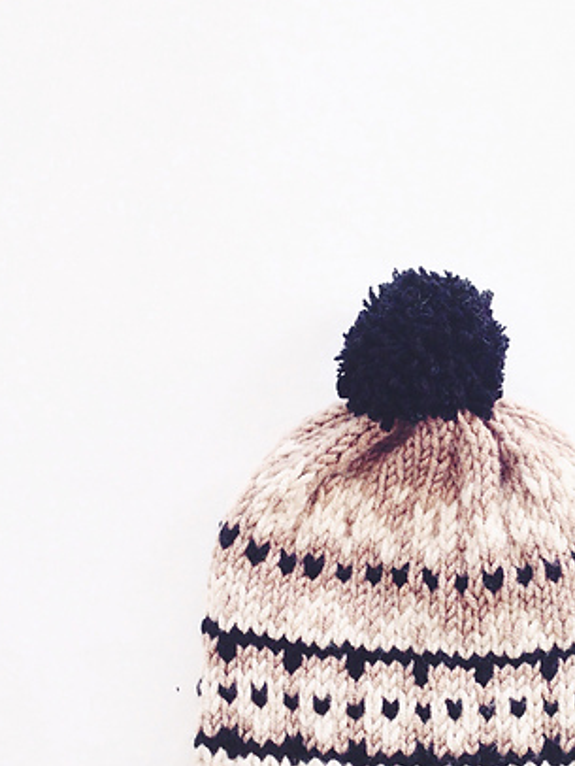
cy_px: 530
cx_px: 441
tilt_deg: -84.5
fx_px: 1150
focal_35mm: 52
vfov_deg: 36.3
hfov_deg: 27.6
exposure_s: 1/218
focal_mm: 4.12
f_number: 2.4
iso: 50
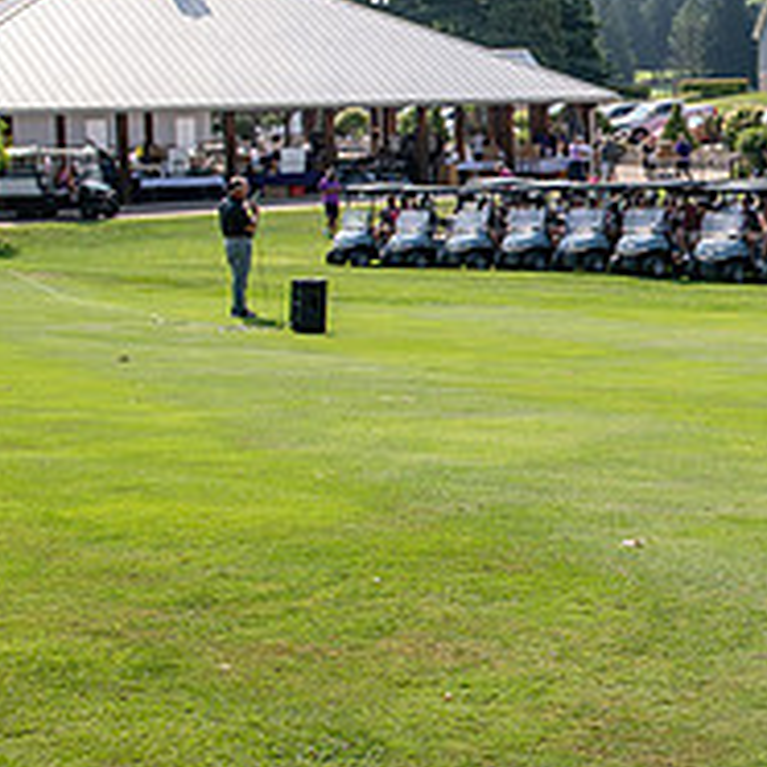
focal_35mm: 77
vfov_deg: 22.4
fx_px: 1930
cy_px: 245
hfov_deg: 21.3
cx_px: 845
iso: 64
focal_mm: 29
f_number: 4
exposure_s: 1/640
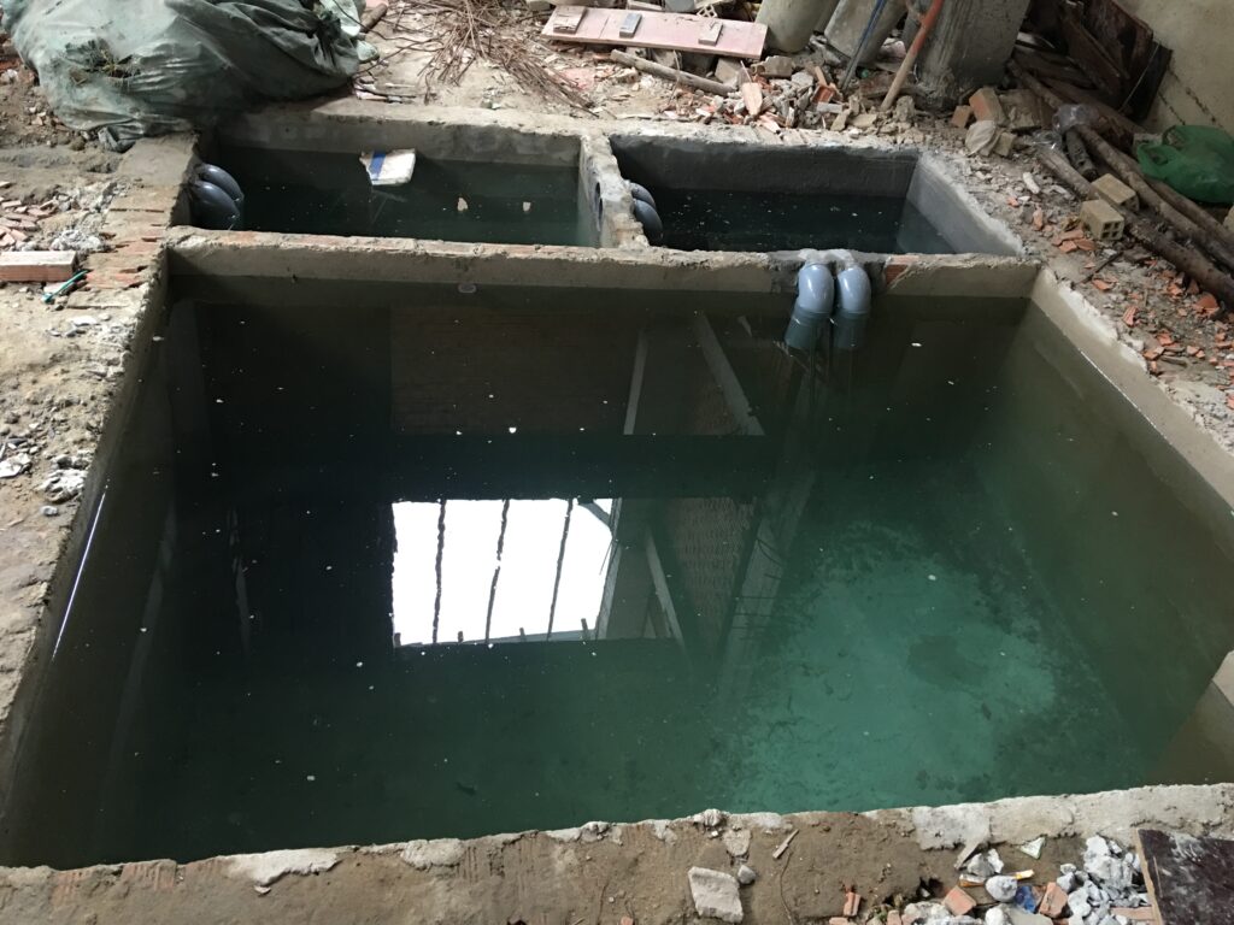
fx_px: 1034
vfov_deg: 48.2
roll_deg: -8.5
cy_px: 462
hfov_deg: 61.7
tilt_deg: -37.5
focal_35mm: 29
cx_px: 617
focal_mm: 4.15
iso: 80
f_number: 2.2
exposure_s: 1/17
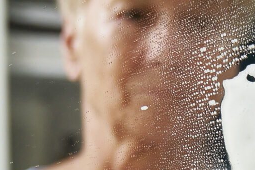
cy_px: 259
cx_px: 432
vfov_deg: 8.3
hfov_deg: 11.9
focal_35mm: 161
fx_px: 1140
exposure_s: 1/400
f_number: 2.8
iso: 500
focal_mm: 32
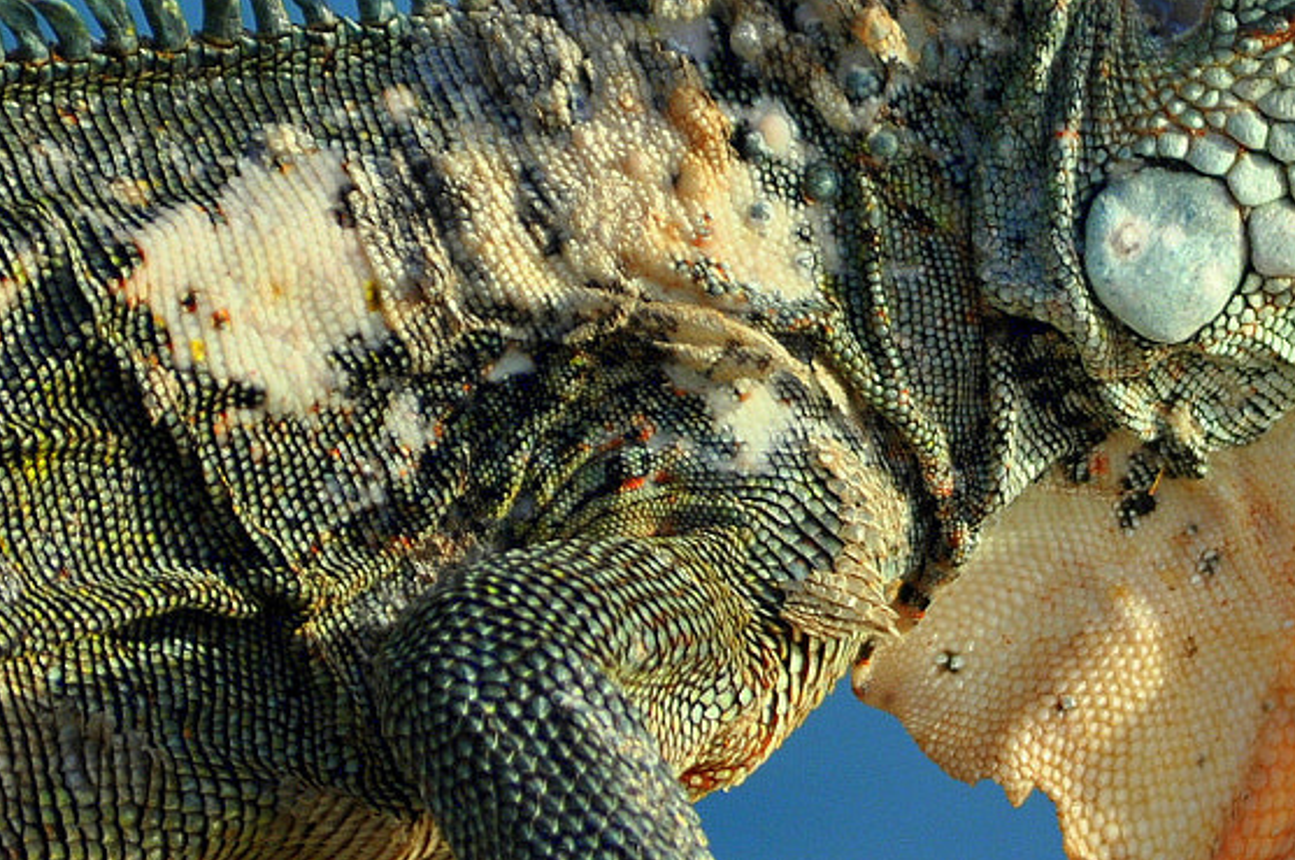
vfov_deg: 1.8
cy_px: 141
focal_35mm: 776
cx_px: 1235
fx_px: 27881
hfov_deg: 2.7
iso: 200
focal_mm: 180
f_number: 5.6
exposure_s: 1/400
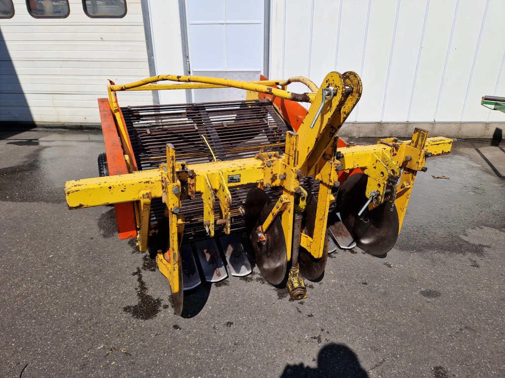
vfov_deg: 58.9
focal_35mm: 23
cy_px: 189
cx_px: 252
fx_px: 336
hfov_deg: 73.9
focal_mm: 5.4
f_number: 1.8
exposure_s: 1/2904
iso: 50
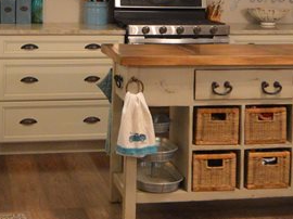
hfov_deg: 23.8
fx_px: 693
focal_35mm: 82
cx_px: 126
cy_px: -15
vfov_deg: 17.4
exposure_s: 1/60
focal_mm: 12
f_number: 4
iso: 1100
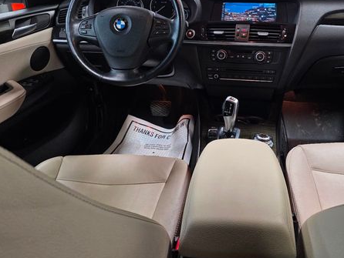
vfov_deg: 42.5
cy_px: 89
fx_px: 328
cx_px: 221
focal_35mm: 33
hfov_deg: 54.5
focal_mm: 6.3
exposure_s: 1/120
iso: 200
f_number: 1.7
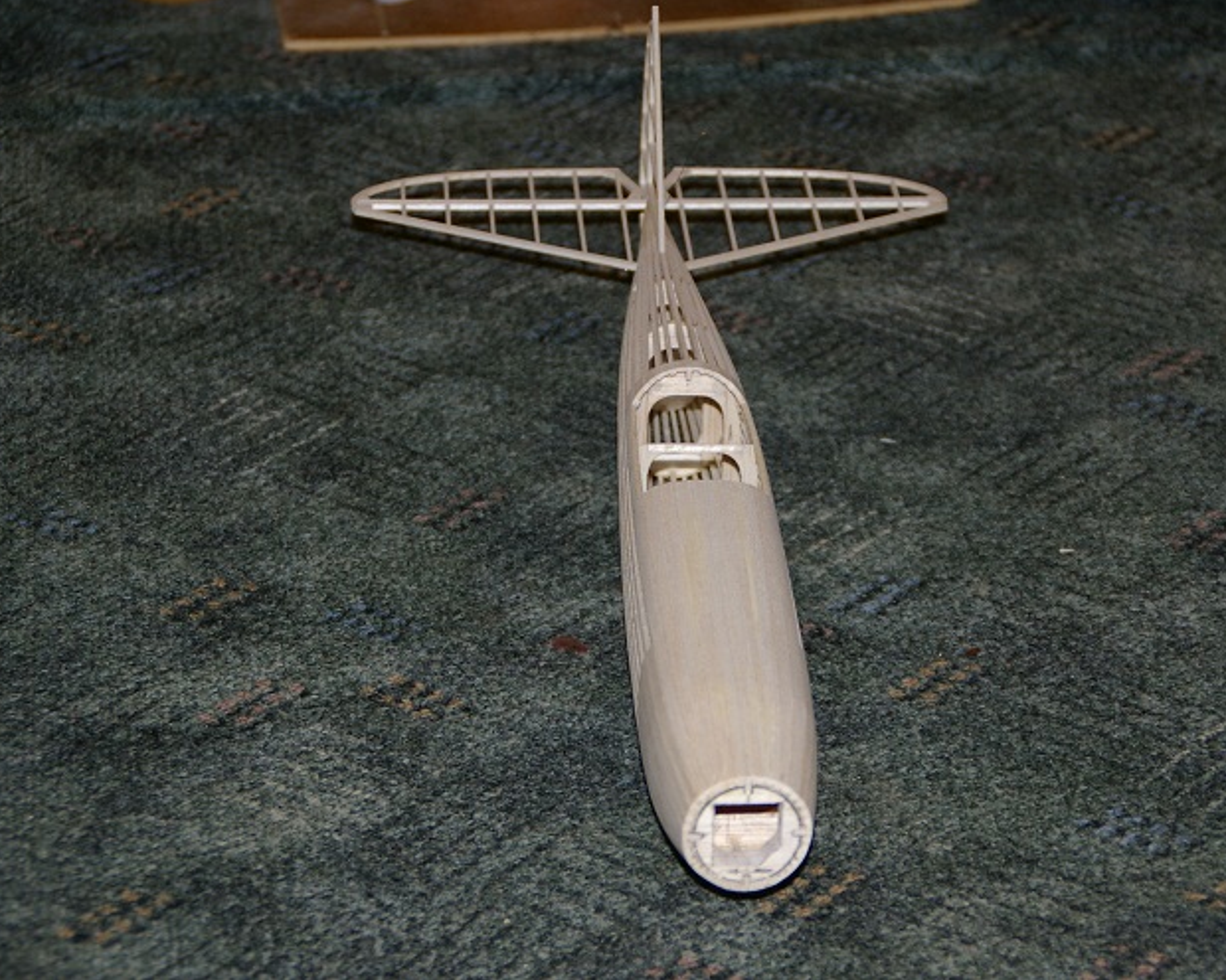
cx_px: 682
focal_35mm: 116
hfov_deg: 16.6
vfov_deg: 13.3
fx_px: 4209
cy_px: 490
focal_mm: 68
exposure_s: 1/90
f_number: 5.6
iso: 400
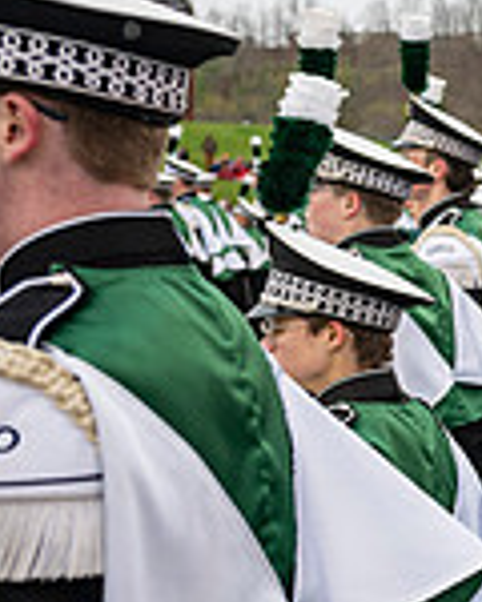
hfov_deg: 14.0
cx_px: 1048
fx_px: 1551
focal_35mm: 87
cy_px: 287
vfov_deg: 22.0
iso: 160
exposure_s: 1/500
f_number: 2.8
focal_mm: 24
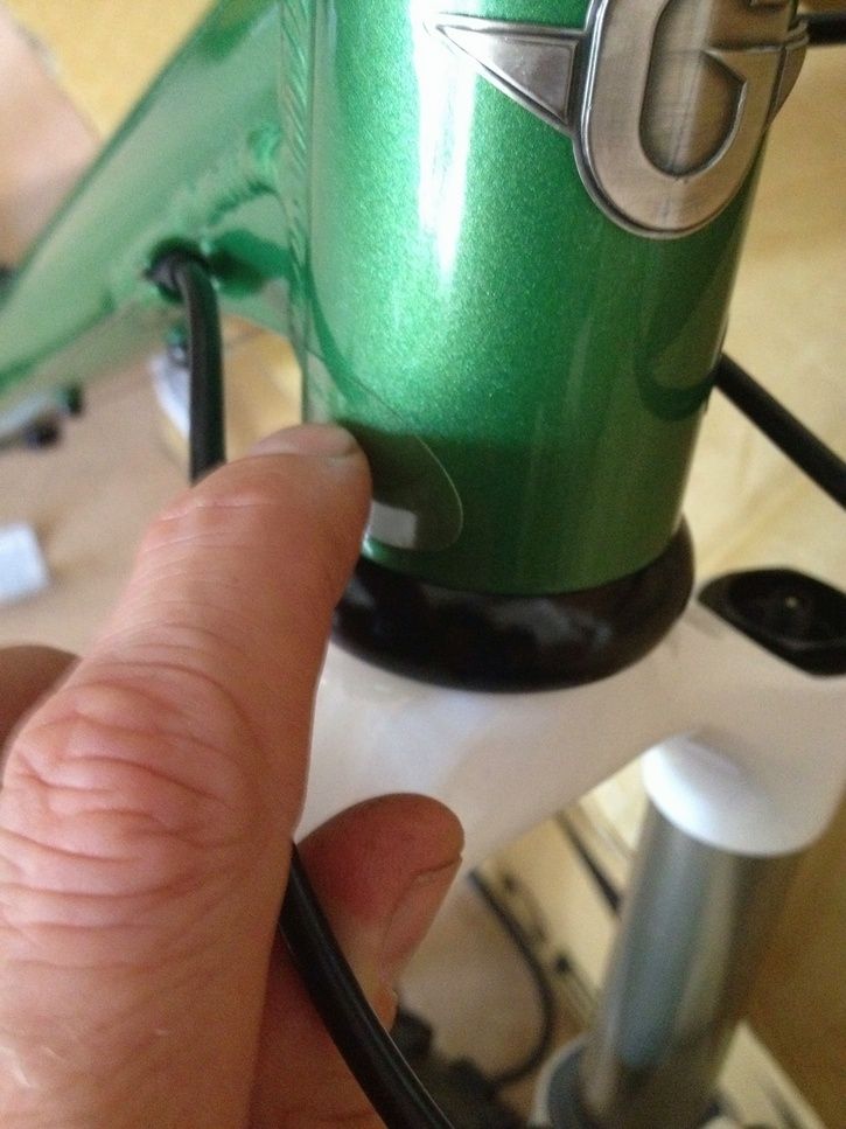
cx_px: 423
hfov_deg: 40.7
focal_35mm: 35
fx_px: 1141
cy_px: 564
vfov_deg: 52.6
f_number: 2.4
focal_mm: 4.28
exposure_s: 1/15
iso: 500
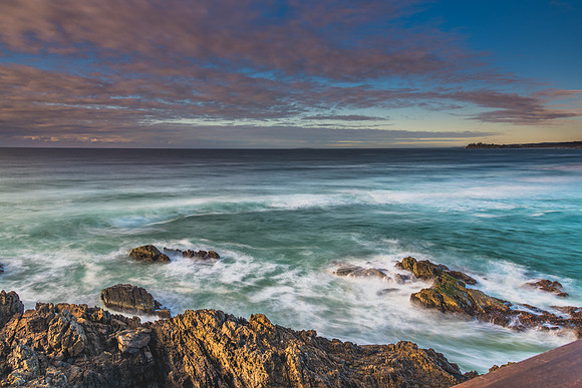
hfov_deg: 71.8
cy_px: 194
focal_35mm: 25
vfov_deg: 51.6
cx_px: 291
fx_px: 402
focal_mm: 24
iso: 40
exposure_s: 4
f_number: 8
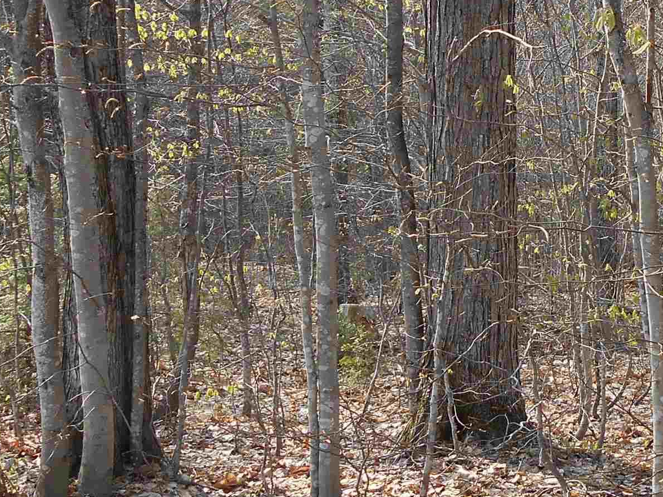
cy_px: 120
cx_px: 579
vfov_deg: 21.7
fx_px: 1283
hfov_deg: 28.0
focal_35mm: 67
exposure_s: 1/160
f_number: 3.2
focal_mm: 4.6
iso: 80
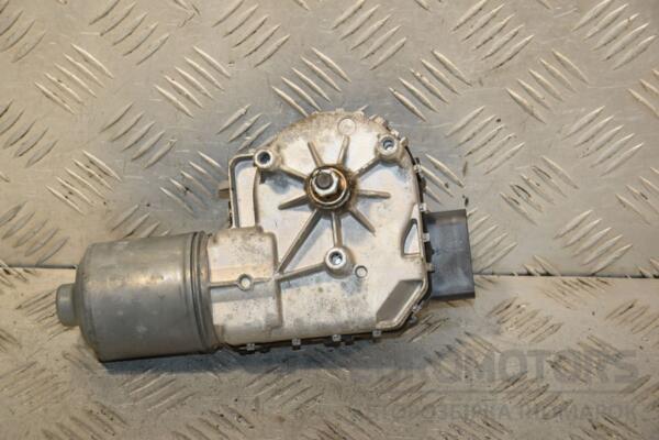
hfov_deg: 19.5
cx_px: 330
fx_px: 1922
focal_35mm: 105
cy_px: 220
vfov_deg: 13.0
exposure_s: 1/200
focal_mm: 70
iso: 800
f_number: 7.1
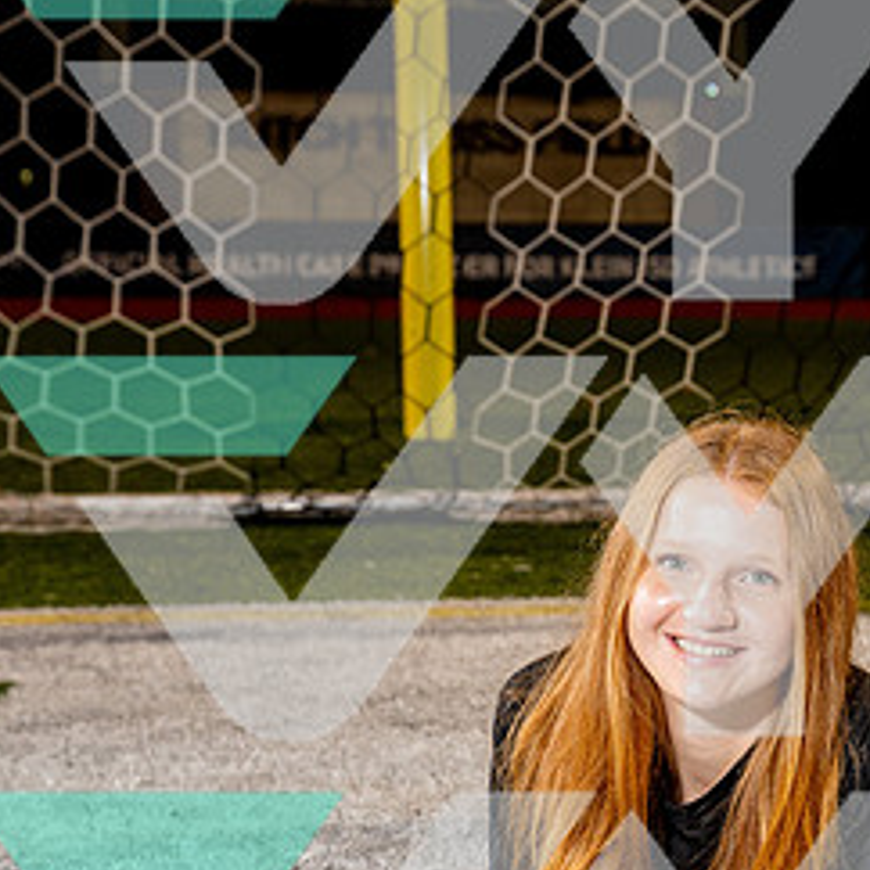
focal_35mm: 104
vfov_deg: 16.7
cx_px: 895
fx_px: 2957
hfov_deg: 16.4
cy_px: 548
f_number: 5.6
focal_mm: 51
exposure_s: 1/250
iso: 800
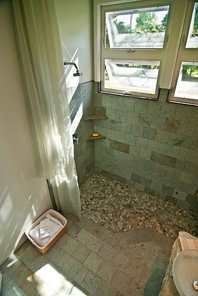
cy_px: 148
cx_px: 99
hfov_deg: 67.5
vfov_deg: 89.9
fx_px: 148
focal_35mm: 18
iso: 400
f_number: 4
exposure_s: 1/200
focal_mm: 12
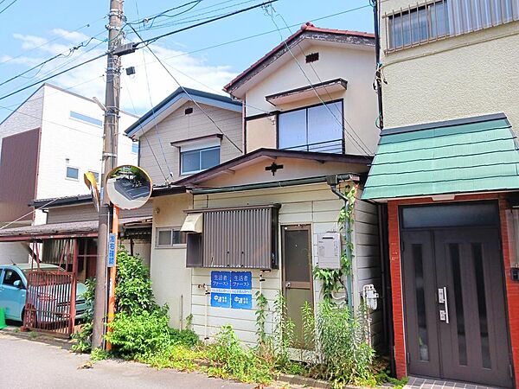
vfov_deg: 51.4
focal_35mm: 27
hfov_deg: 65.3
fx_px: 405
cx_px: 260
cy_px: 194
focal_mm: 4
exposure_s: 1/212
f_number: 1.8
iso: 20
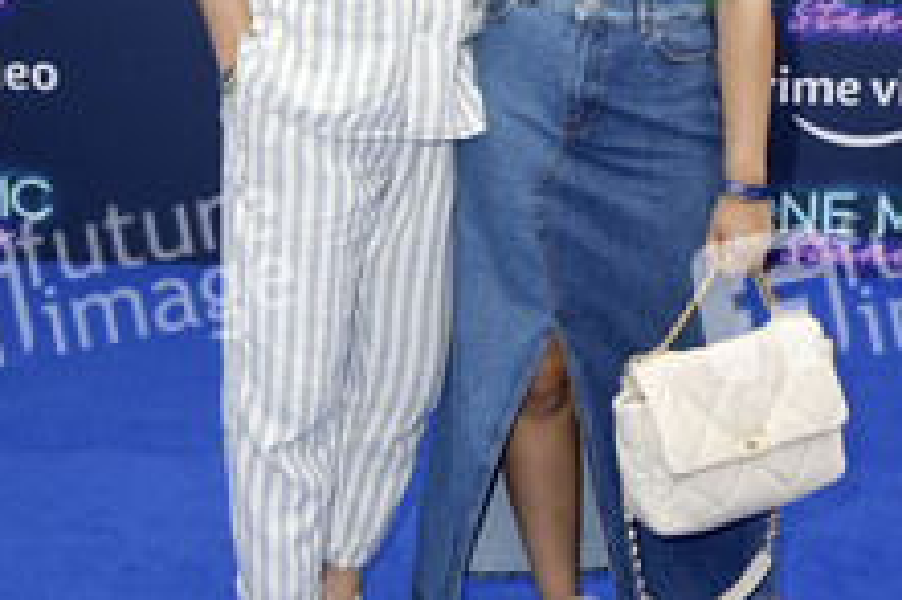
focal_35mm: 76
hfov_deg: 26.6
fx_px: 1903
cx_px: 531
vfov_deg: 17.7
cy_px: 82
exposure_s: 1/250
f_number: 7.1
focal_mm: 42
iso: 500
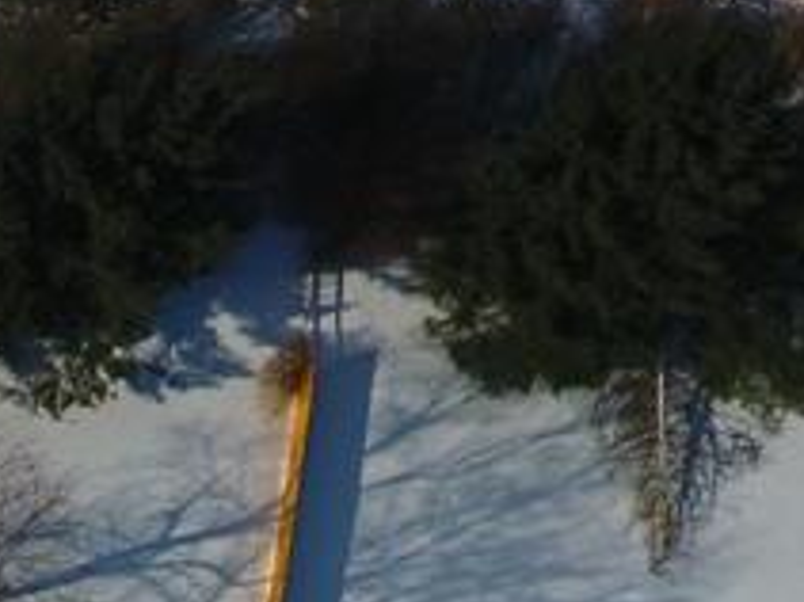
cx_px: -697
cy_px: 1288
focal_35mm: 97
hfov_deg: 16.5
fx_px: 2252
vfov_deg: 12.8
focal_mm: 3.61
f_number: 2.8
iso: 100
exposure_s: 1/2481
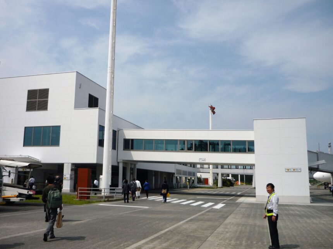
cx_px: 166
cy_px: 124
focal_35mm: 33
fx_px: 317
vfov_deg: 42.9
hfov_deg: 55.4
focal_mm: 5.5
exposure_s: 1/800
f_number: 8
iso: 100
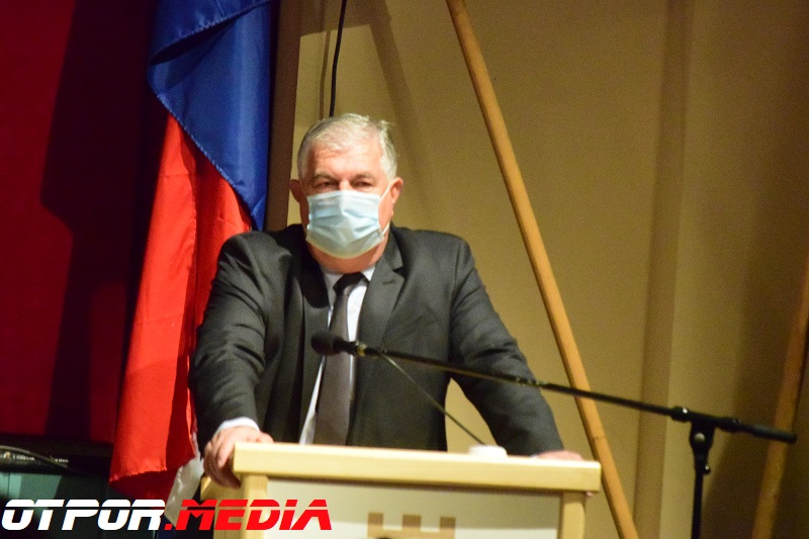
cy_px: 270
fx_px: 5560
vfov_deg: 5.5
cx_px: 404
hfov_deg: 8.3
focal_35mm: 248
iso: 12800
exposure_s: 1/80
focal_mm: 165
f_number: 5.3
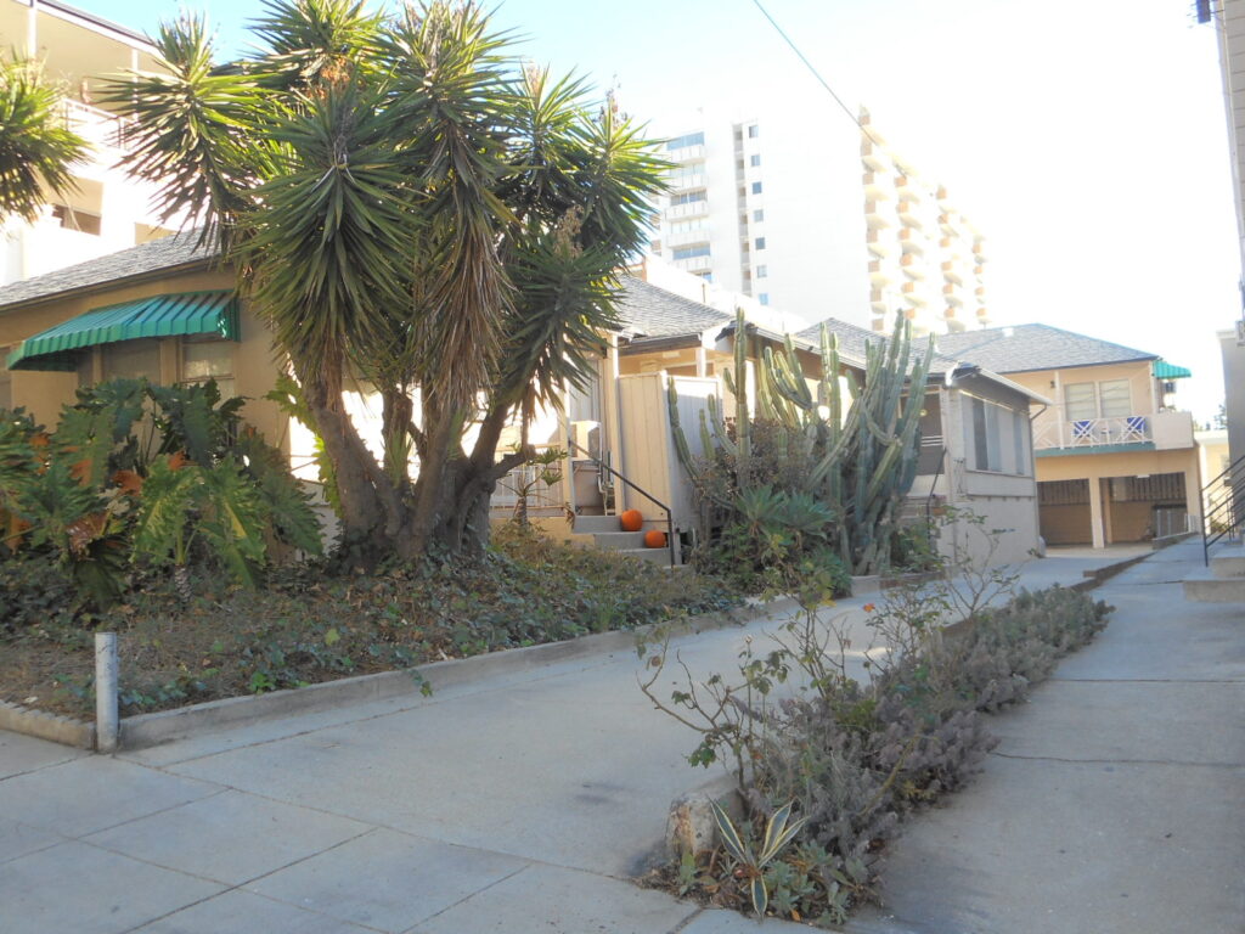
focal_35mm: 34
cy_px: 467
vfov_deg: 41.8
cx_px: 622
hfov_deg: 54.0
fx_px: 1223
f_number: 4.2
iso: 80
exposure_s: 1/80
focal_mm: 6
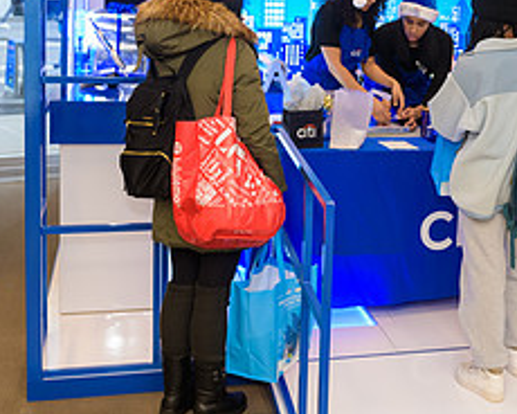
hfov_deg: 28.7
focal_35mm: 64
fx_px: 979
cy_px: 98
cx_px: 436
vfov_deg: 23.6
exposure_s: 1/100
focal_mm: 27
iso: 800
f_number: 3.2
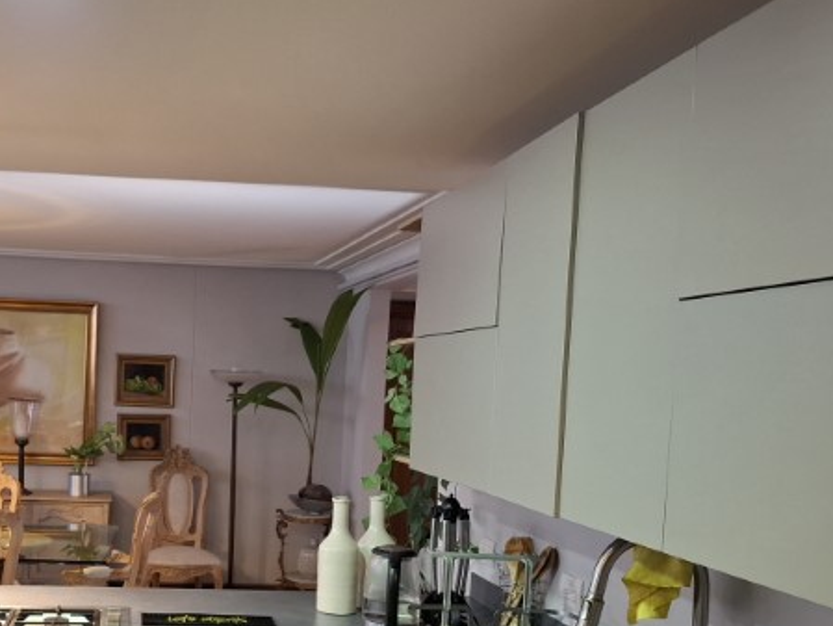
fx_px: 987
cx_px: 193
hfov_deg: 44.0
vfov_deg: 34.5
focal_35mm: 41
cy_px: 457
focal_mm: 5.54
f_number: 1.8
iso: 320
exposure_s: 1/50
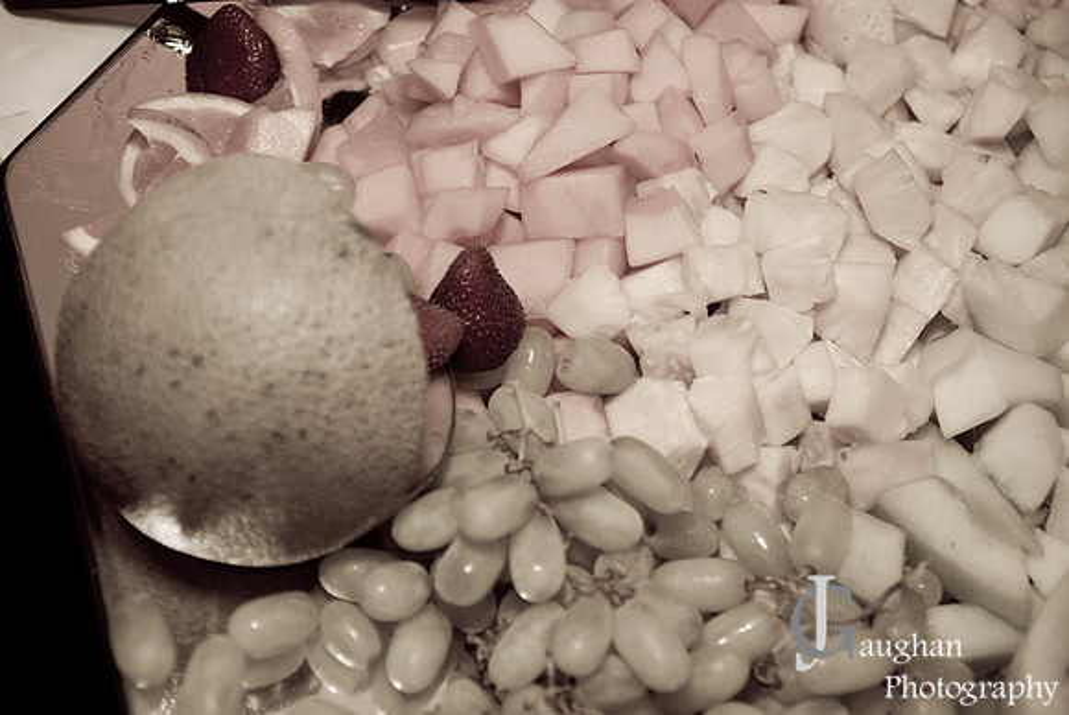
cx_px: 534
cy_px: 358
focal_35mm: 75
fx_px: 2229
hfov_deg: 27.0
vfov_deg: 18.2
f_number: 2.8
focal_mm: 50
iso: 320
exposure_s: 1/60
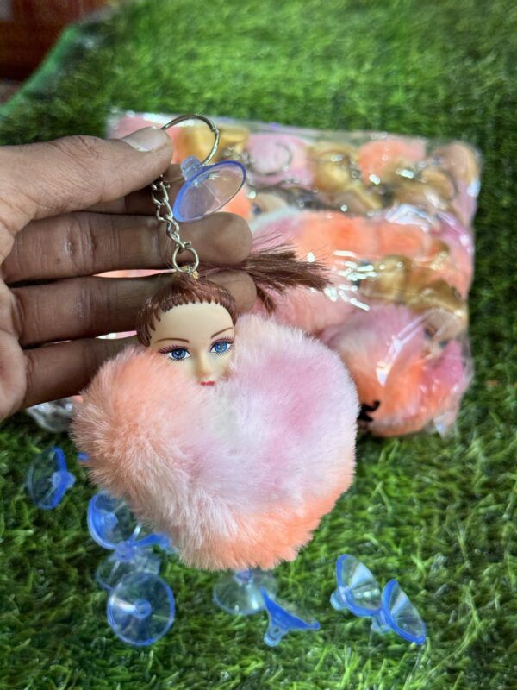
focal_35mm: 48
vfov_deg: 39.7
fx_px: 956
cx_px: 258
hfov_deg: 30.3
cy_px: 345
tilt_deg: -27.2
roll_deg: -0.4
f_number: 1.78
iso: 80
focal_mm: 6.76
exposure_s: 1/100
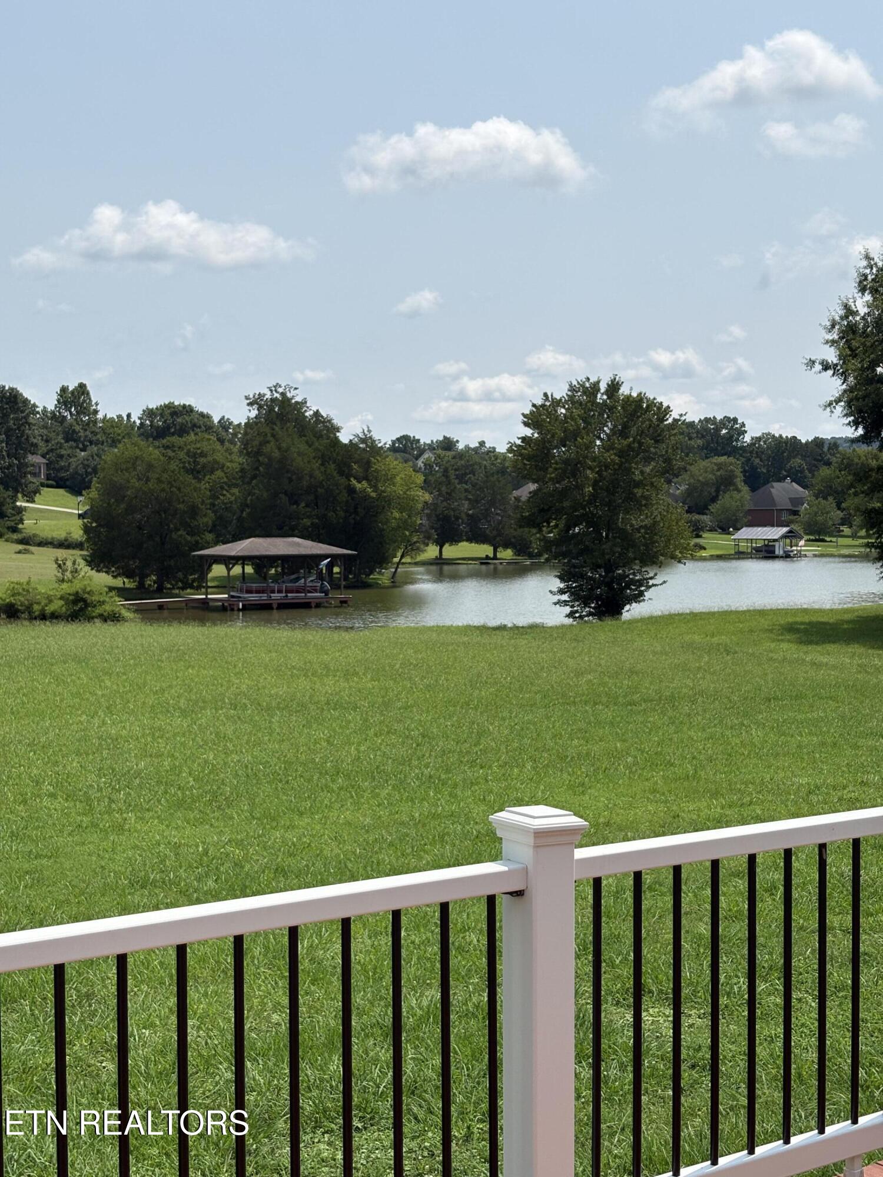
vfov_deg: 36.8
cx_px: 442
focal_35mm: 52
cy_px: 588
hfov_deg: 28.0
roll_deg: +0.3
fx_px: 1769
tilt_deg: -1.9
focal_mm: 5.96
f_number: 1.6
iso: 32
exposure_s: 1/4630
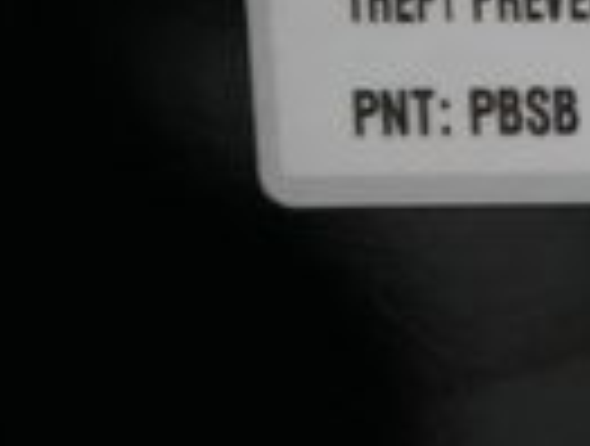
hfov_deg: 12.7
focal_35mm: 131
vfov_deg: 10.8
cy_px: -311
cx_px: 1266
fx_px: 2239
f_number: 2.8
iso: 8000
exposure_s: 1/160
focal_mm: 28
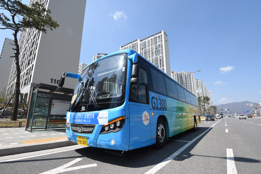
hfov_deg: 96.8
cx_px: 130
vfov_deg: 73.6
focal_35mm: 16
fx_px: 116
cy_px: 87
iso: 400
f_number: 16
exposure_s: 1/200
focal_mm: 16
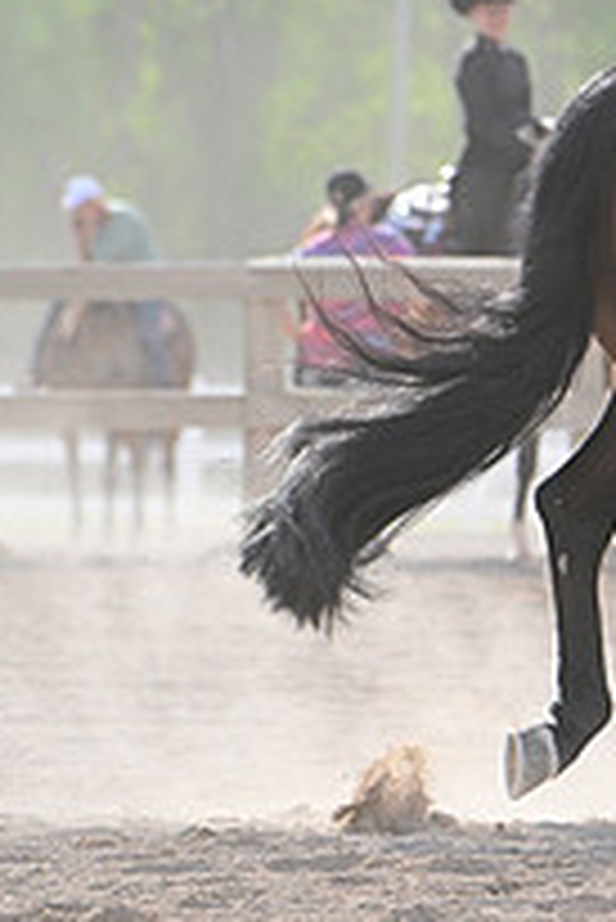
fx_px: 14502
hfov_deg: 2.4
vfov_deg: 3.6
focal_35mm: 566
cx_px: 1129
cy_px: 196
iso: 1000
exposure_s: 1/2000
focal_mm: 200
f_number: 5.6
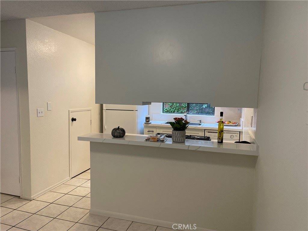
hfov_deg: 67.3
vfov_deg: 53.1
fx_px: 231
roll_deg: -1.2
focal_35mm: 26
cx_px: 154
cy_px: 116
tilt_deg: -4.9
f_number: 1.6
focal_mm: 4.2
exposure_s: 1/120
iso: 125
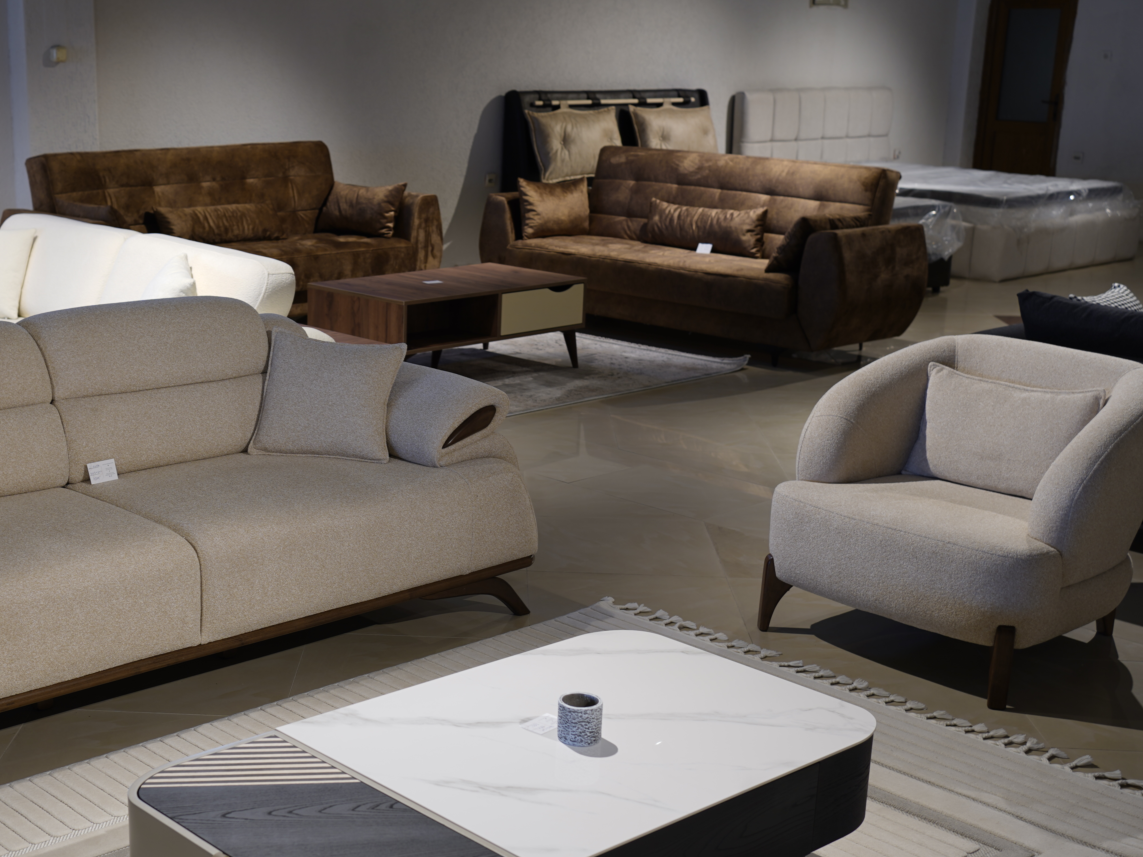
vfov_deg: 29.0
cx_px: 389
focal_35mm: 50
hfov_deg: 37.8
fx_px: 1651
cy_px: 520
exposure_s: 1/10
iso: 50
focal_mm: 35
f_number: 4
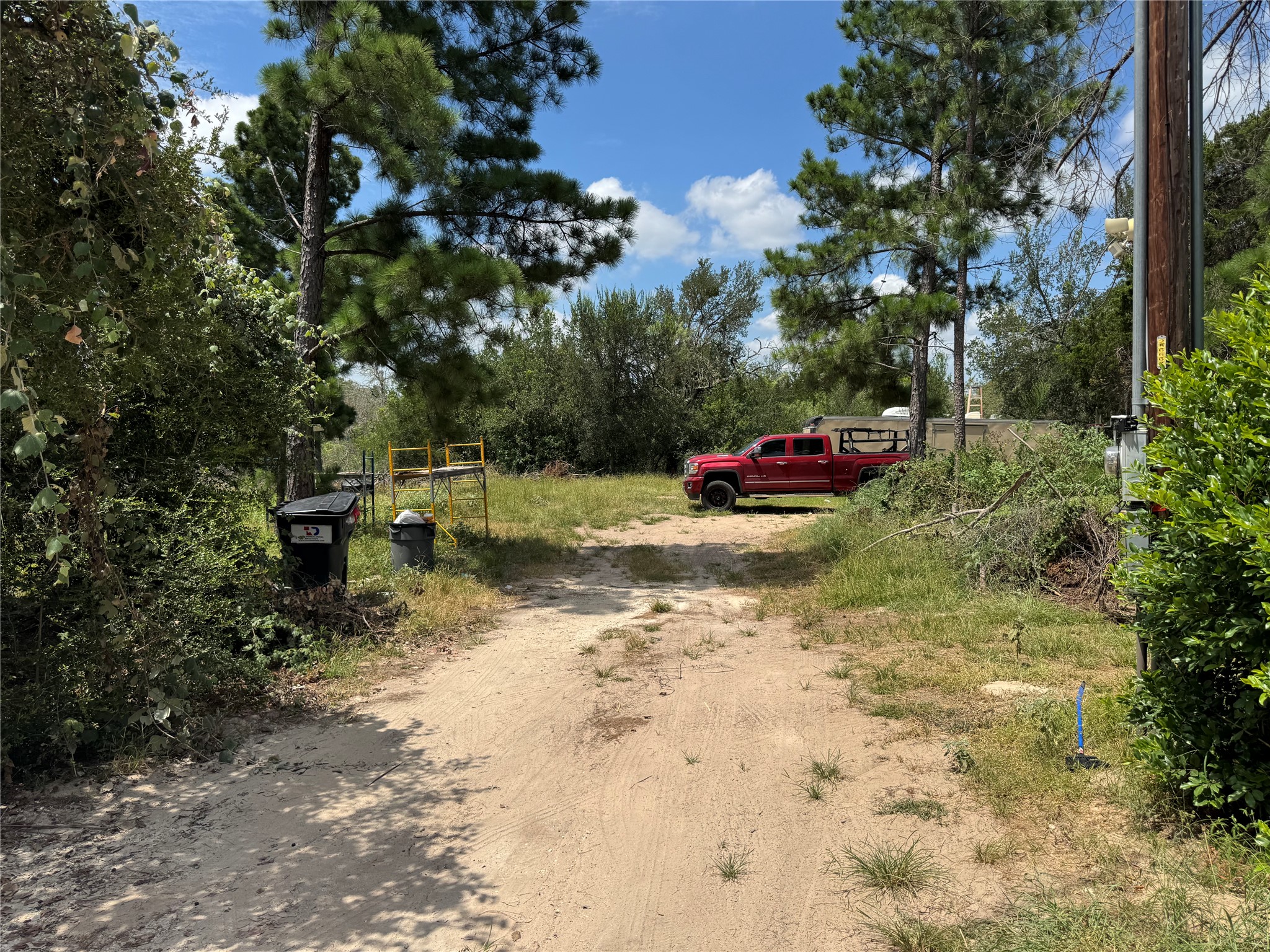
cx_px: 635
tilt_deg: -0.5
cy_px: 476
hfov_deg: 71.6
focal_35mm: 24
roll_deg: -2.2
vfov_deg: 56.8
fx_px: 881
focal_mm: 6.76
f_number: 1.78
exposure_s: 1/5348
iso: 80
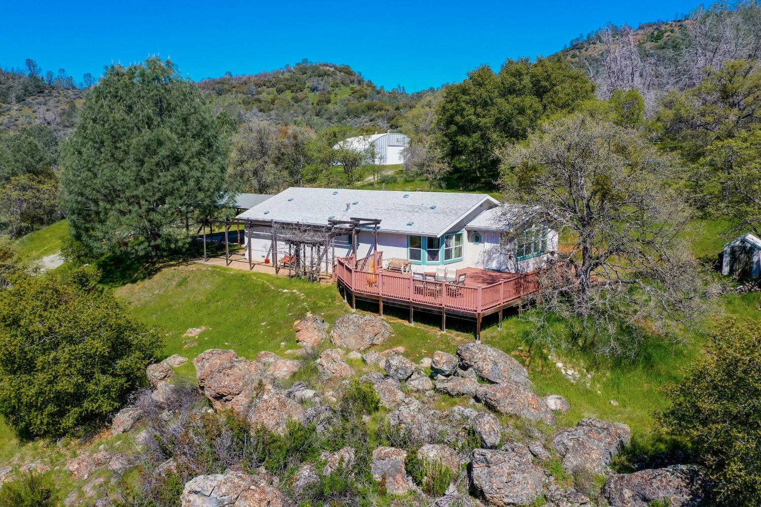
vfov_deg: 46.4
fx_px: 592
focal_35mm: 28
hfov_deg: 65.5
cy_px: 254
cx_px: 380
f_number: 7.1
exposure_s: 1/1250
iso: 400
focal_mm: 10.26
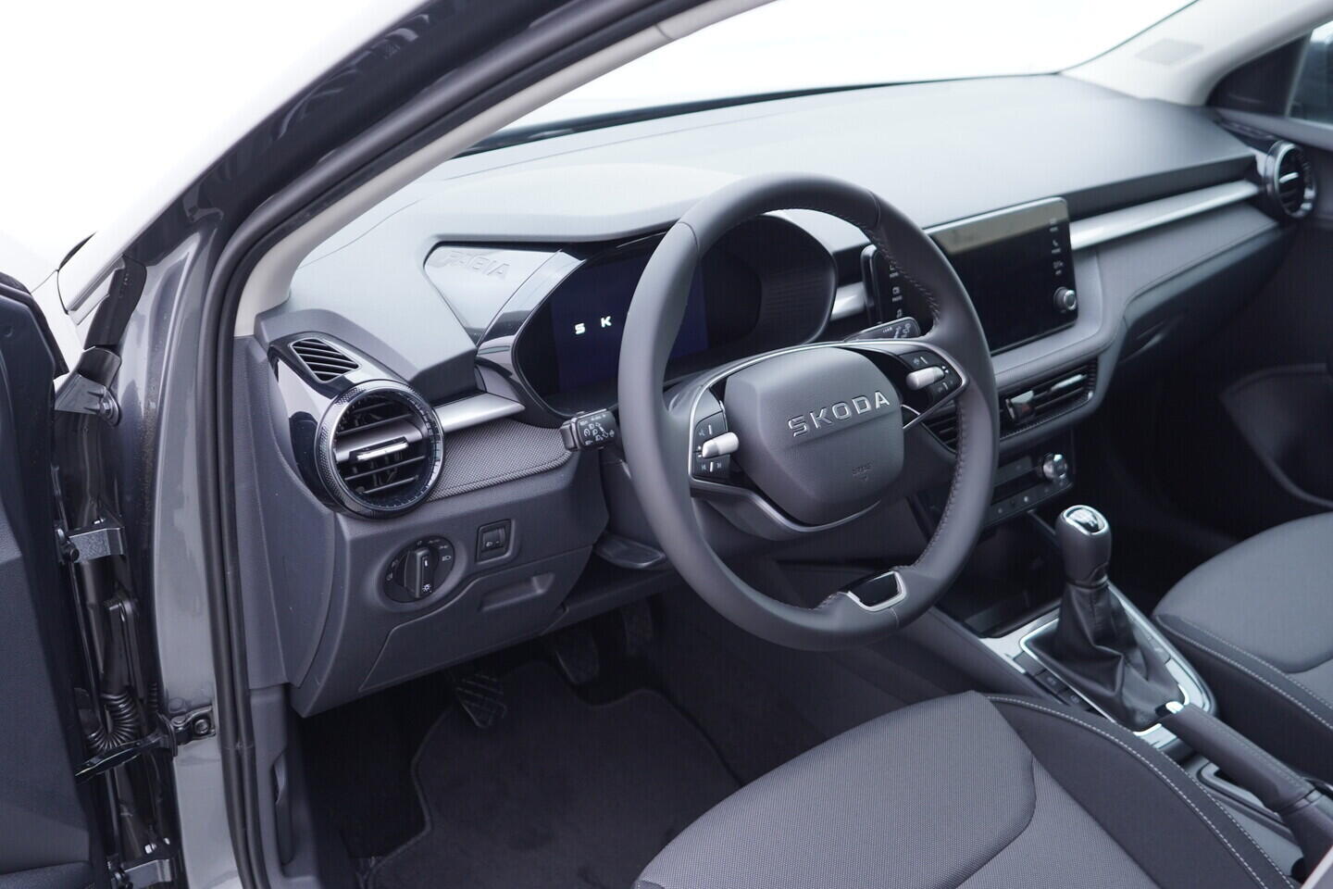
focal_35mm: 36
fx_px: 1333
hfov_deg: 53.1
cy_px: 444
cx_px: 666
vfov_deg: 36.9
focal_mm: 24
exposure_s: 1/40
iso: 250
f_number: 2.8
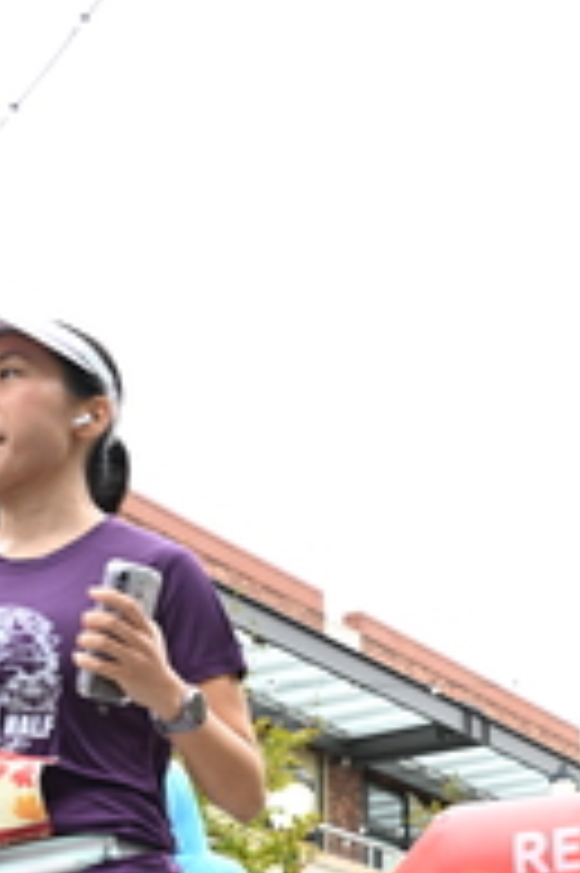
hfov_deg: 15.1
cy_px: 940
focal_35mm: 88
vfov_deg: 22.0
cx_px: 654
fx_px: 2130
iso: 2000
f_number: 4
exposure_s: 1/640
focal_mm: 31
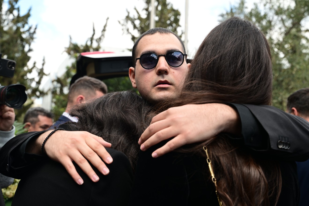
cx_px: 154
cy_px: 103
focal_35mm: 54
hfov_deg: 36.9
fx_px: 463
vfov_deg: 25.1
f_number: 6.3
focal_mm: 54
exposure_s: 1/640
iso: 640
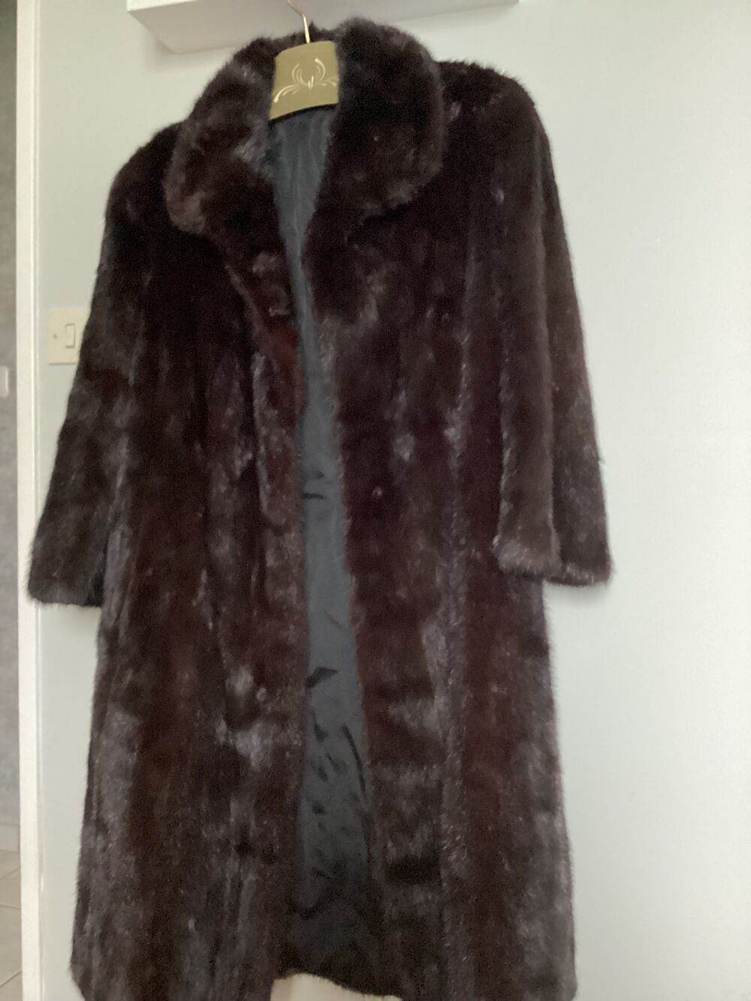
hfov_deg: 45.4
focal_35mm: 31
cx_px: 376
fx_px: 897
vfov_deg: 58.3
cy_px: 500
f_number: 2.4
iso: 640
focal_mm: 3.3
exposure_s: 1/17
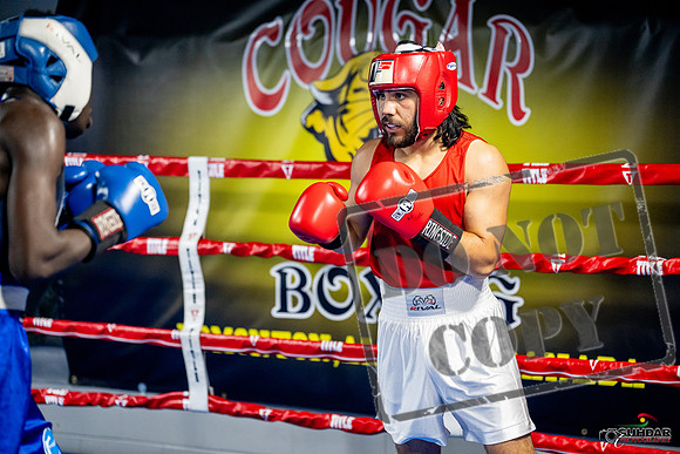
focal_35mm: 92
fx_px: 1738
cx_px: 340
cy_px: 227
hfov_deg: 22.1
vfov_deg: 14.9
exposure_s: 1/1000
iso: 5000
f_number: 2
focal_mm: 92
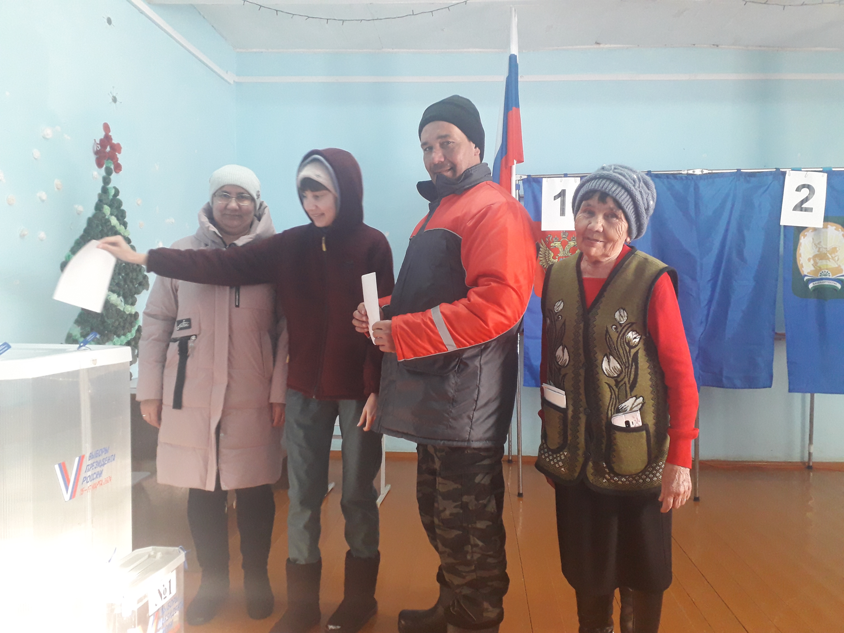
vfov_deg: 51.4
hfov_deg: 65.3
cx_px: 422
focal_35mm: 27
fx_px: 658
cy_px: 316
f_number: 1.9
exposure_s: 1/50
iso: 200
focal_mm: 3.6
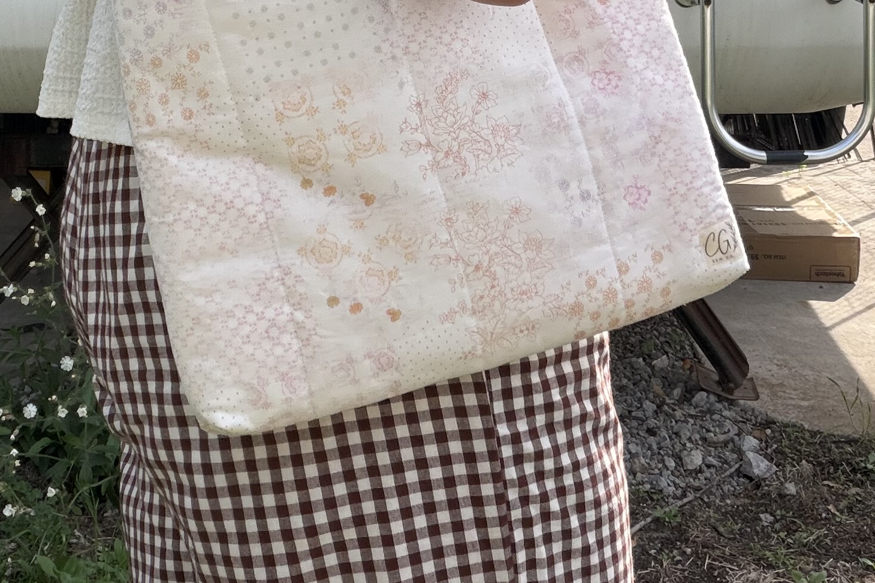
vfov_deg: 19.6
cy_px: -90
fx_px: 1604
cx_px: 396
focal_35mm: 66
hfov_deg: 30.5
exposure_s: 1/338
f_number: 1.9
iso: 25
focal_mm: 2.71
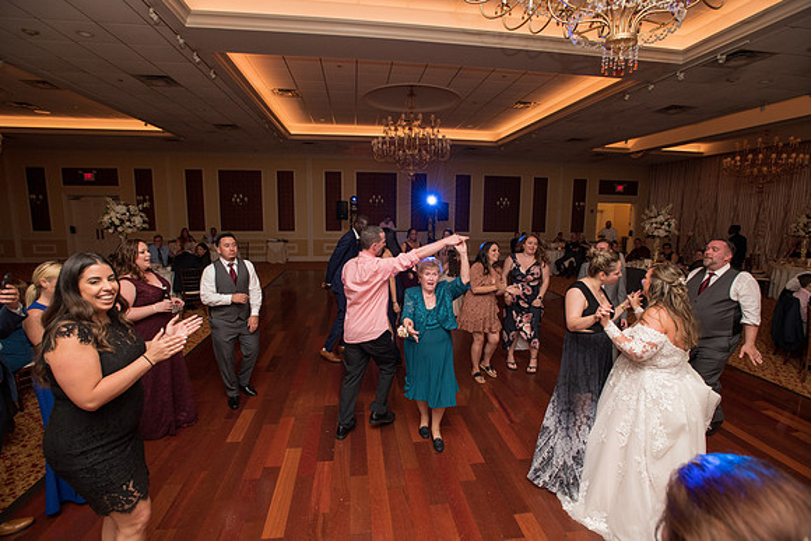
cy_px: 270
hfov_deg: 93.3
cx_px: 406
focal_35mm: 17
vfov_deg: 70.5
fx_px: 383
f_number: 5.6
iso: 640
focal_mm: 17
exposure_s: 1/125
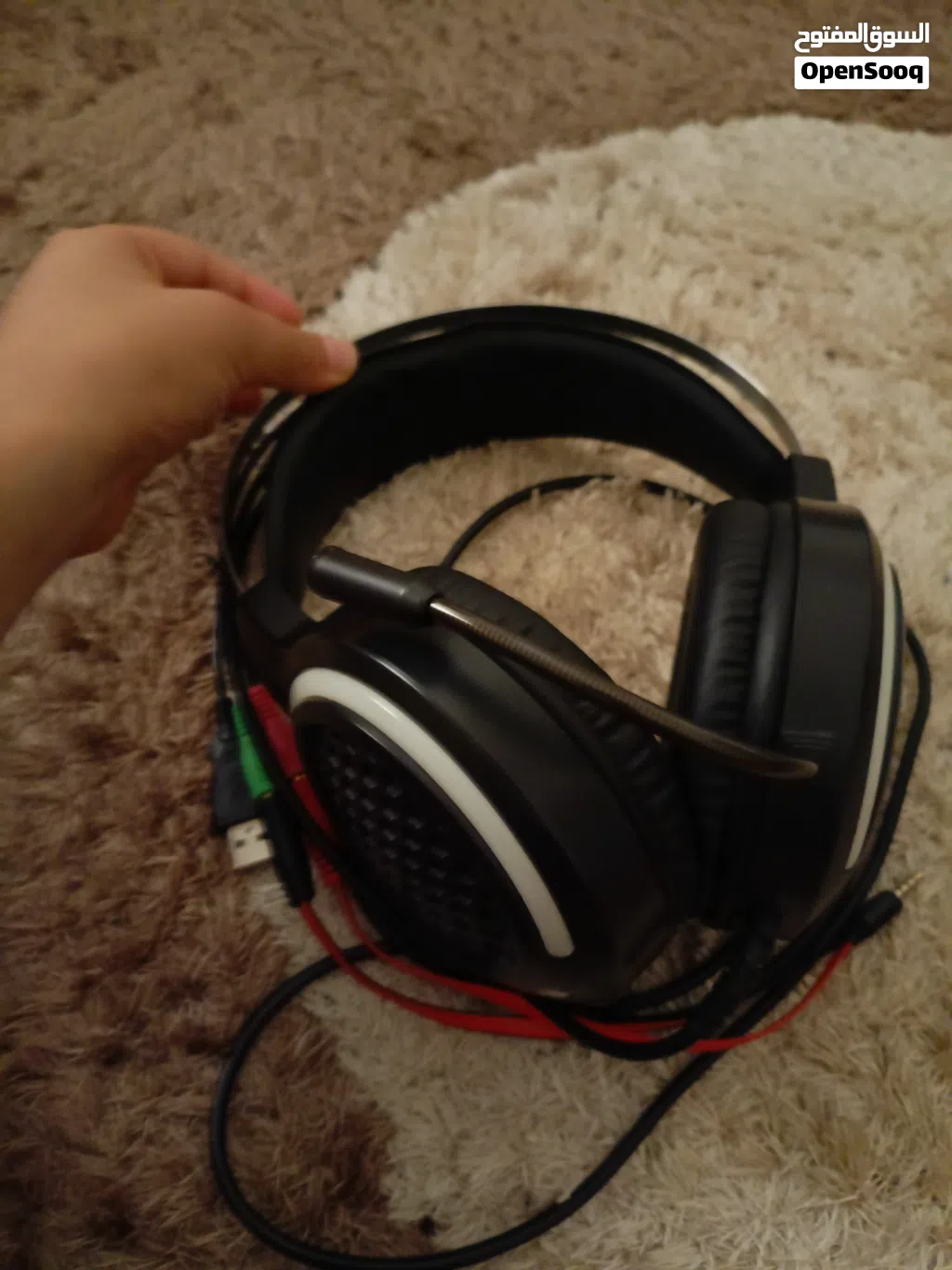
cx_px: 476
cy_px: 635
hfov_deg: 54.9
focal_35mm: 25
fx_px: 917
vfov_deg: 69.4
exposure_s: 1/20
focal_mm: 4.76
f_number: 1.69
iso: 3395
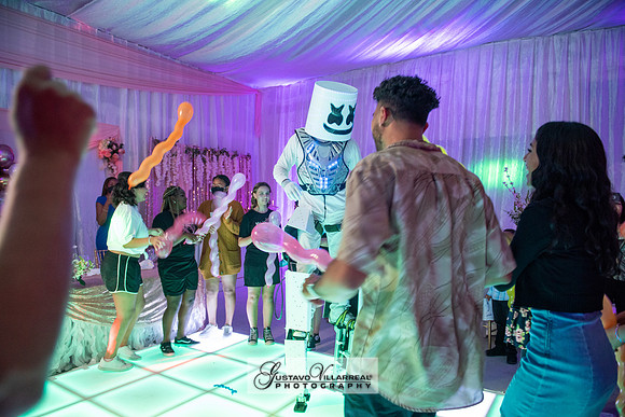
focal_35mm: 24
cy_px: 208
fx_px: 417
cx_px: 312
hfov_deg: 73.7
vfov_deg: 53.2
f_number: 3.2
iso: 1250
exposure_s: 1/60
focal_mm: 24
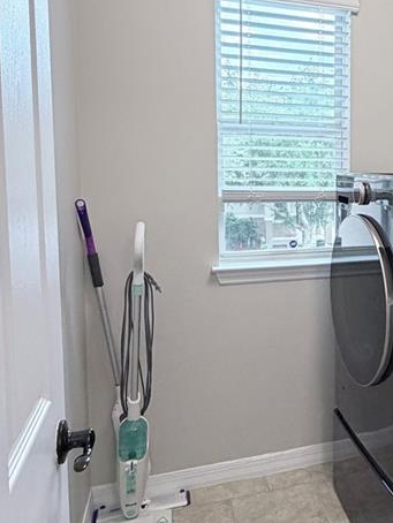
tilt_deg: -5.2
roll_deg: -0.6
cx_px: 399
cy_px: 214
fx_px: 560
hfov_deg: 34.9
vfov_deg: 49.9
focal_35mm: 37
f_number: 2.2
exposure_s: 1/74
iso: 320
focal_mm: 2.22
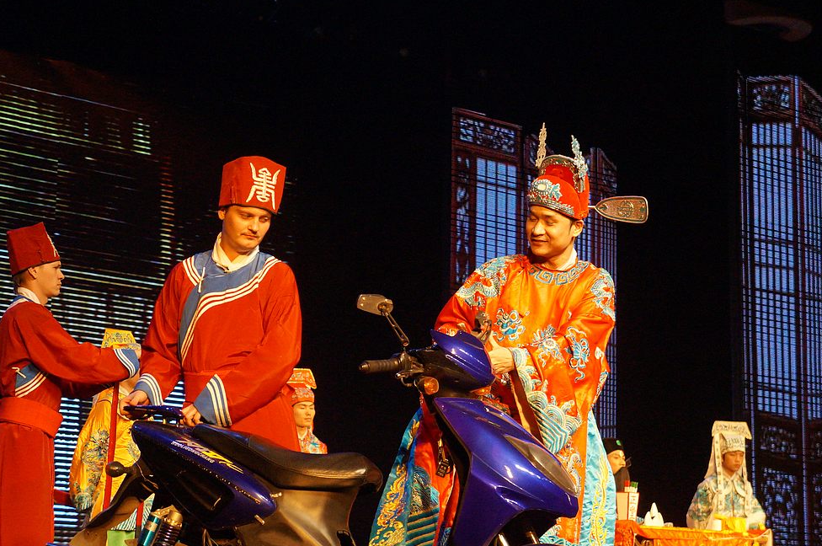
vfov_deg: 15.7
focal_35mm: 87
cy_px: 266
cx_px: 398
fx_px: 1973
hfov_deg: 23.5
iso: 3200
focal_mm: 55
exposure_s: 1/800
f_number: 5.6
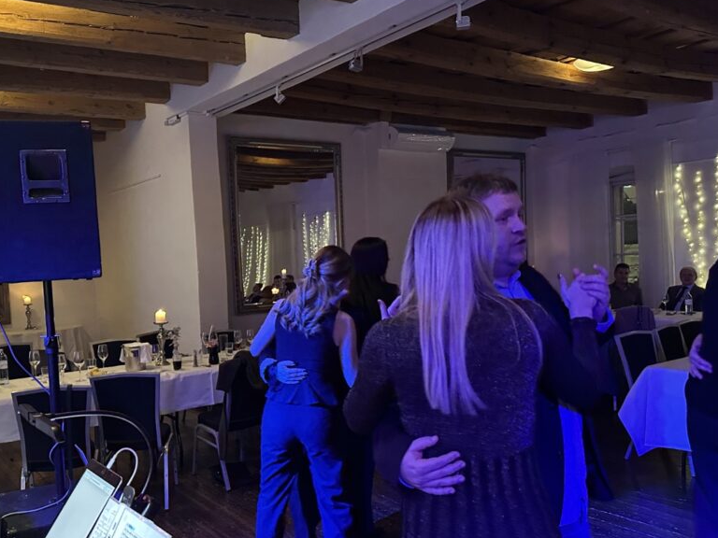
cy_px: 285
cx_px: 294
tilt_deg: -3.1
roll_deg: +2.7
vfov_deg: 44.1
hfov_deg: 56.5
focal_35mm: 32
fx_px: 664
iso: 800
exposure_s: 1/25
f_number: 1.78
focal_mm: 6.86
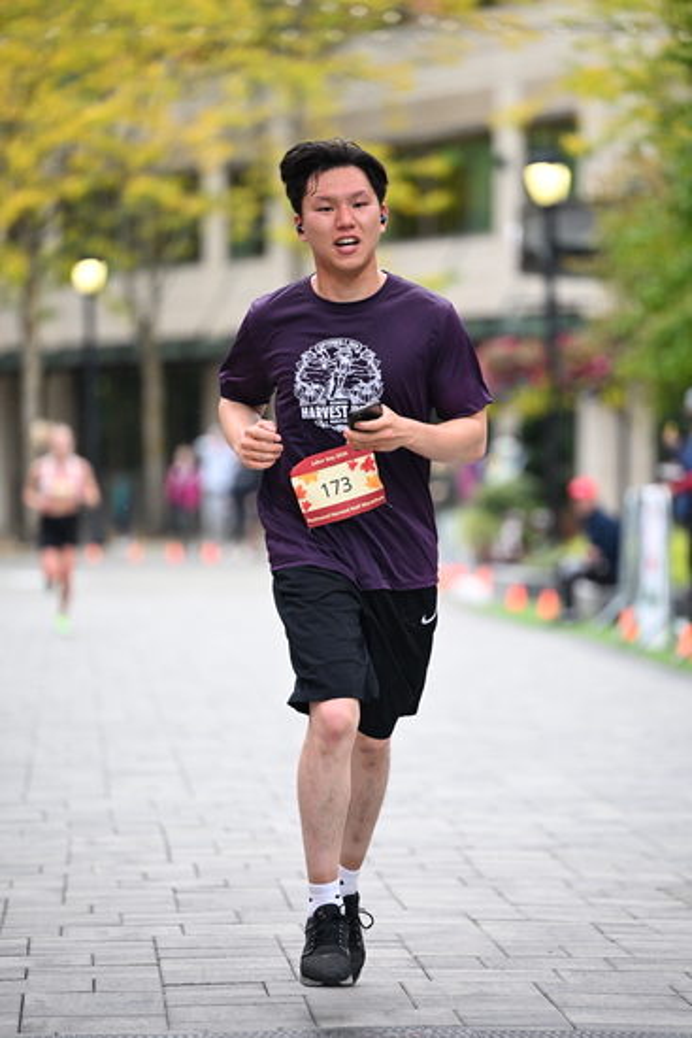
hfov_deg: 7.9
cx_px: 346
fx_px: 5042
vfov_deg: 11.7
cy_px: 519
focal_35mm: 175
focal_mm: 175
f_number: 2.8
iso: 1250
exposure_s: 1/1600
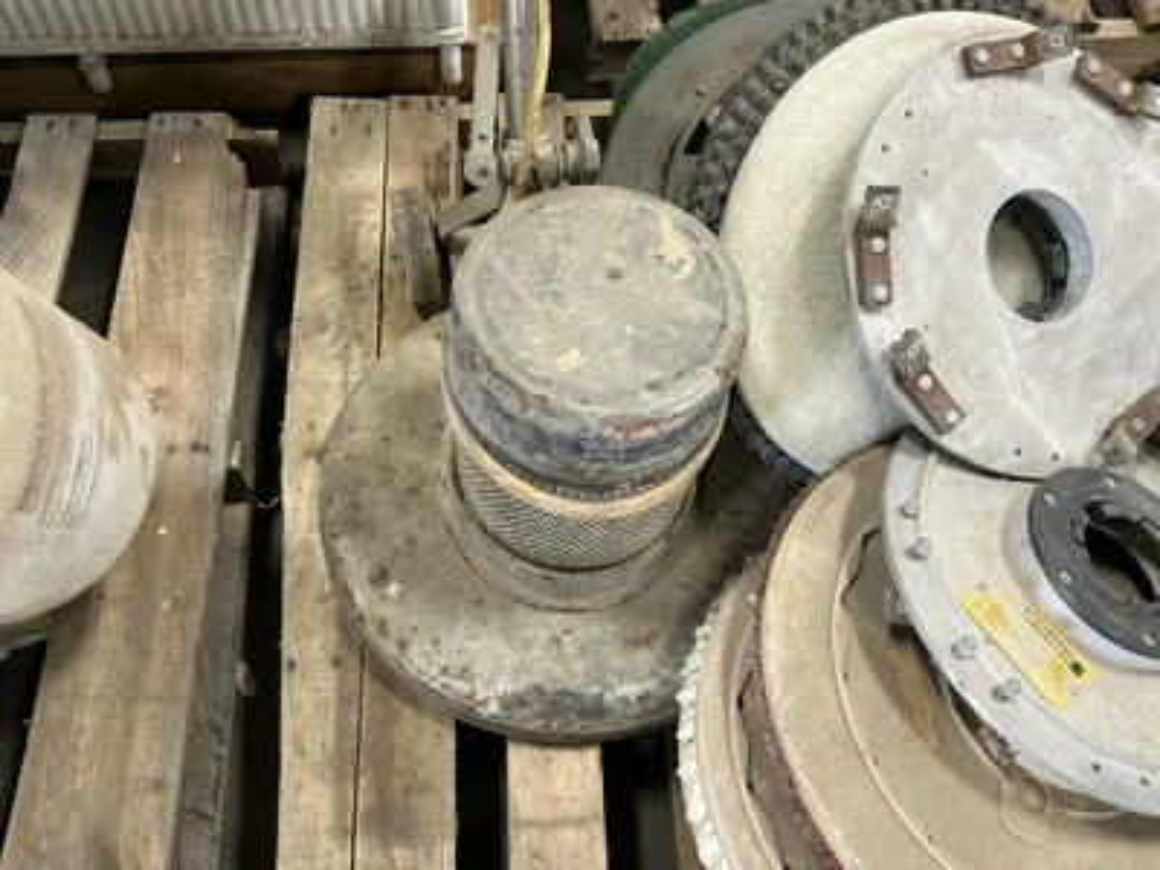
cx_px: 580
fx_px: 938
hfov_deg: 63.4
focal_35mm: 28
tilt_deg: -62.5
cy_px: 435
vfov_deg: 49.7
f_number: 1.8
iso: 250
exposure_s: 1/60
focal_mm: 3
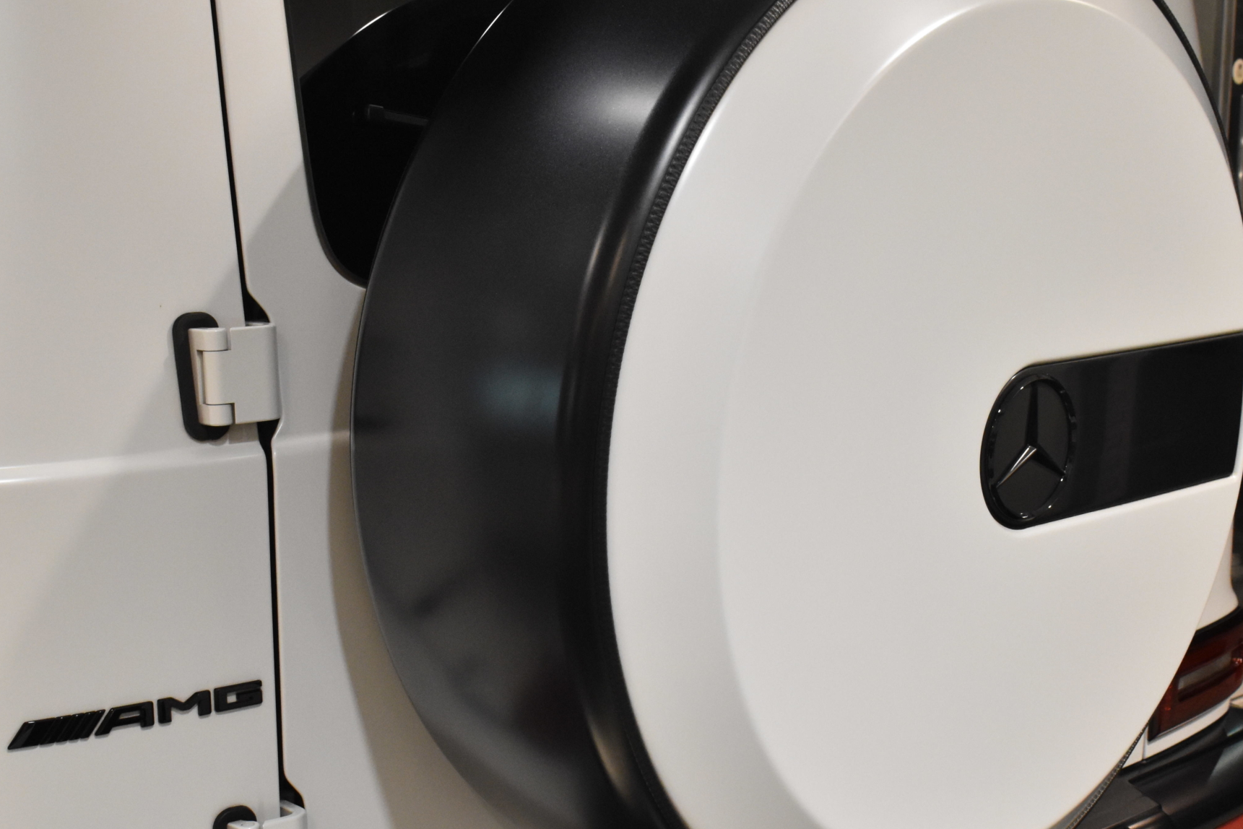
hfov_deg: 34.5
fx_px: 2003
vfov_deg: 23.3
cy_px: 574
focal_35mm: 58
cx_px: 580
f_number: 8
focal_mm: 26
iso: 2500
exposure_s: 1/40
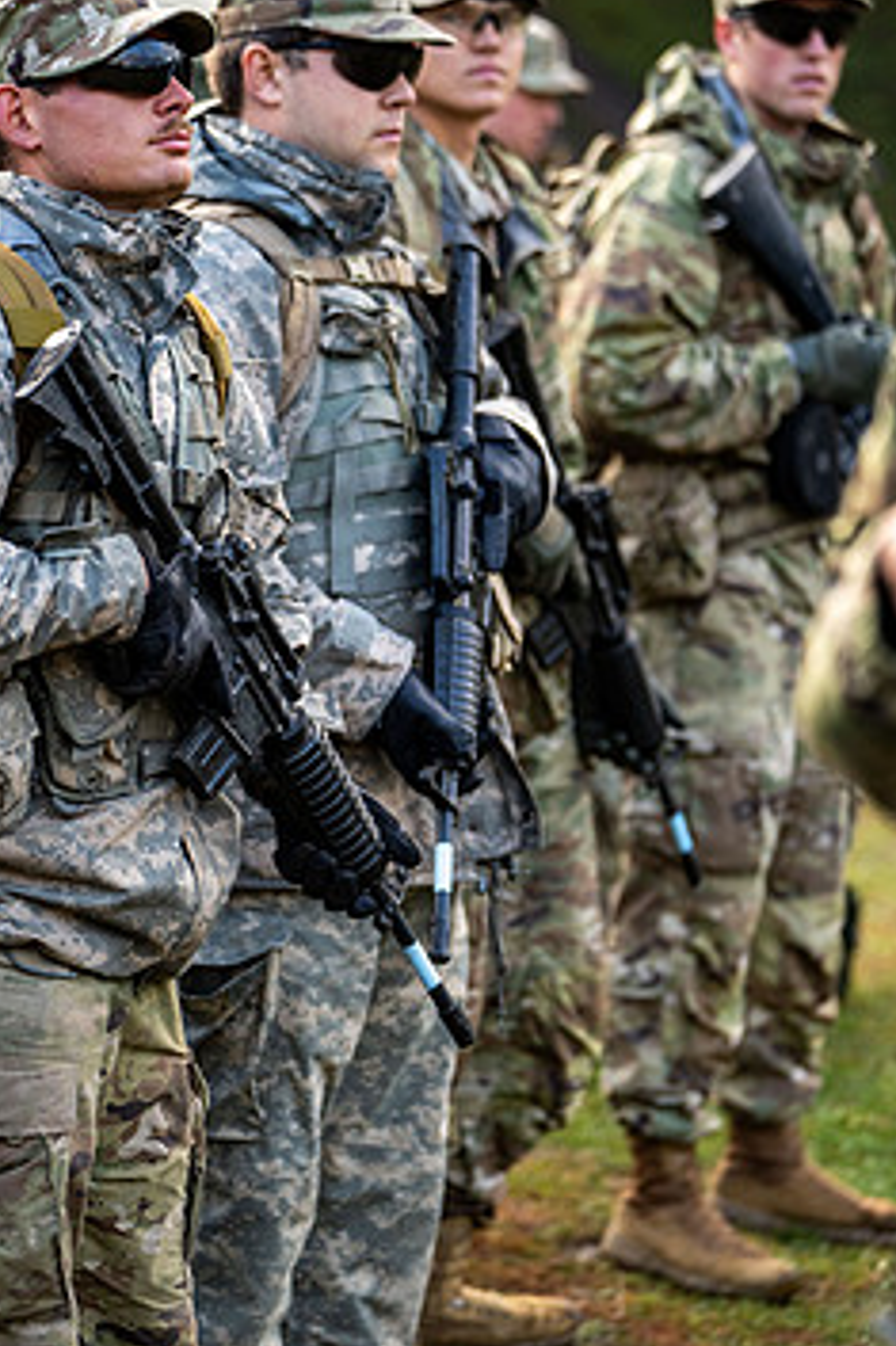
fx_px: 5007
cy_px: 683
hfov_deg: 10.2
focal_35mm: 134
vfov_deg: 15.3
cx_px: 404
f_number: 2.8
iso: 800
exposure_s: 1/800
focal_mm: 105
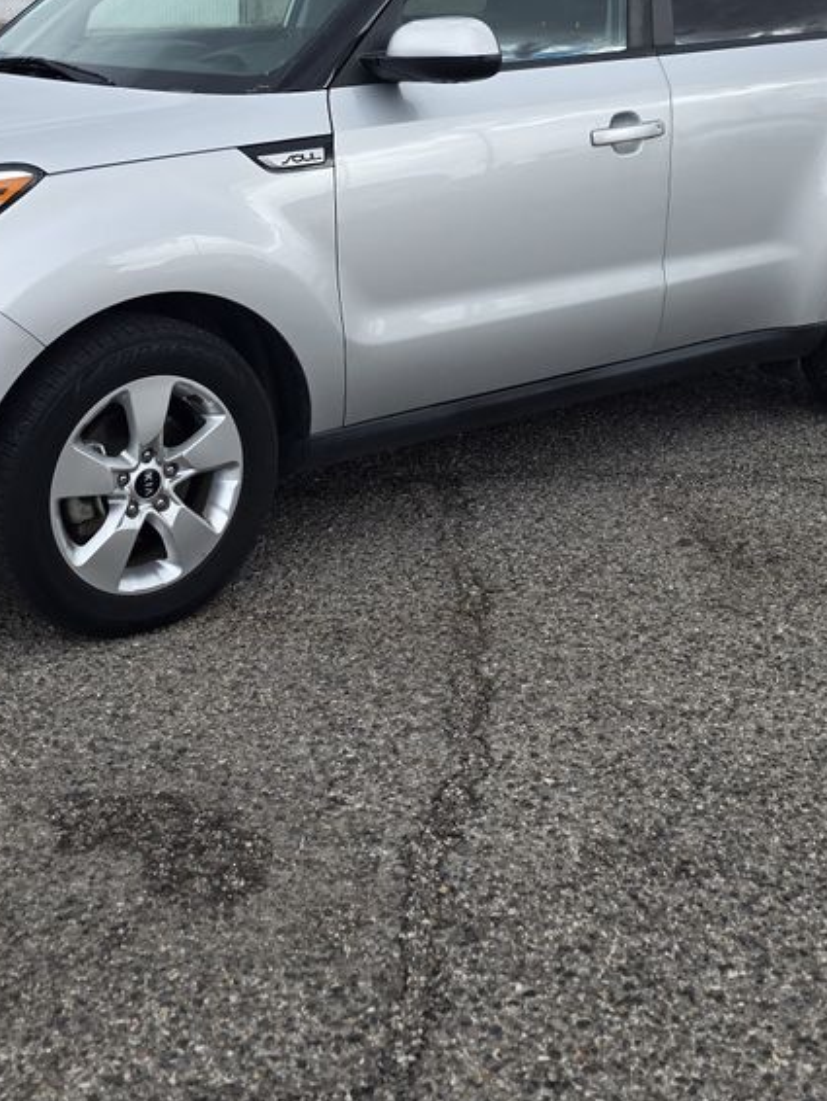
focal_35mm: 52
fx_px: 1655
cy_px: 177
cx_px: 378
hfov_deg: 28.0
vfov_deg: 35.3
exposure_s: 1/1422
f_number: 1.7
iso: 80
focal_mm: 6.3
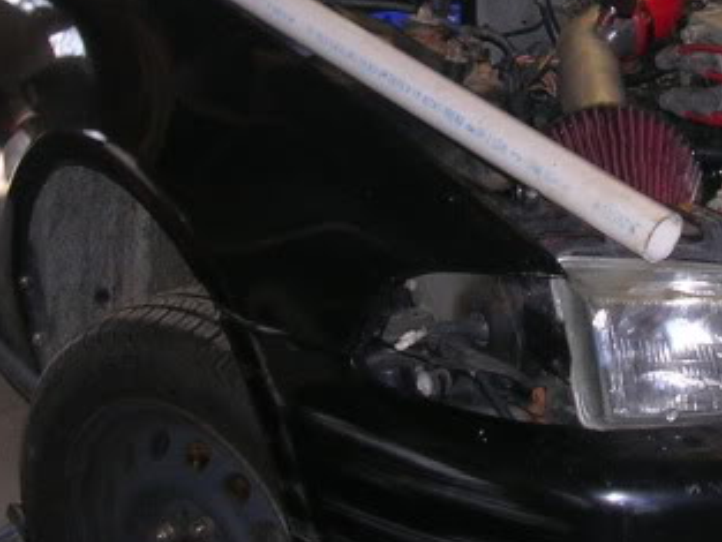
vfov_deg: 15.2
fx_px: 2024
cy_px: 101
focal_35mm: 97
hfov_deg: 20.1
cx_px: 507
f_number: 2.8
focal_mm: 5.8
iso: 67
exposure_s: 1/60.1
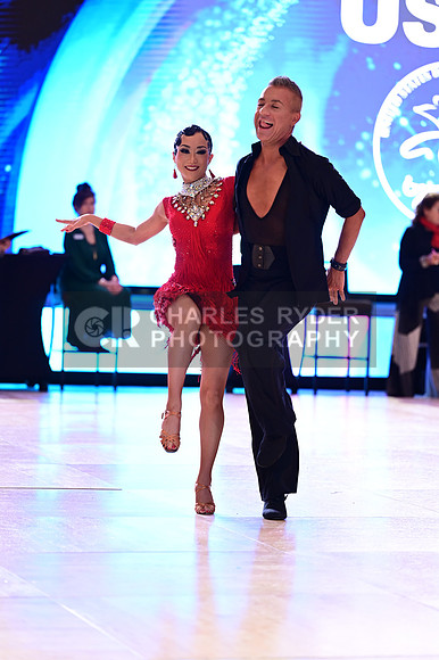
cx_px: 220
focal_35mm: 135
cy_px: 330
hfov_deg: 10.1
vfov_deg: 15.2
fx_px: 2472
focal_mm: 135
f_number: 2.8
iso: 2000
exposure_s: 1/320
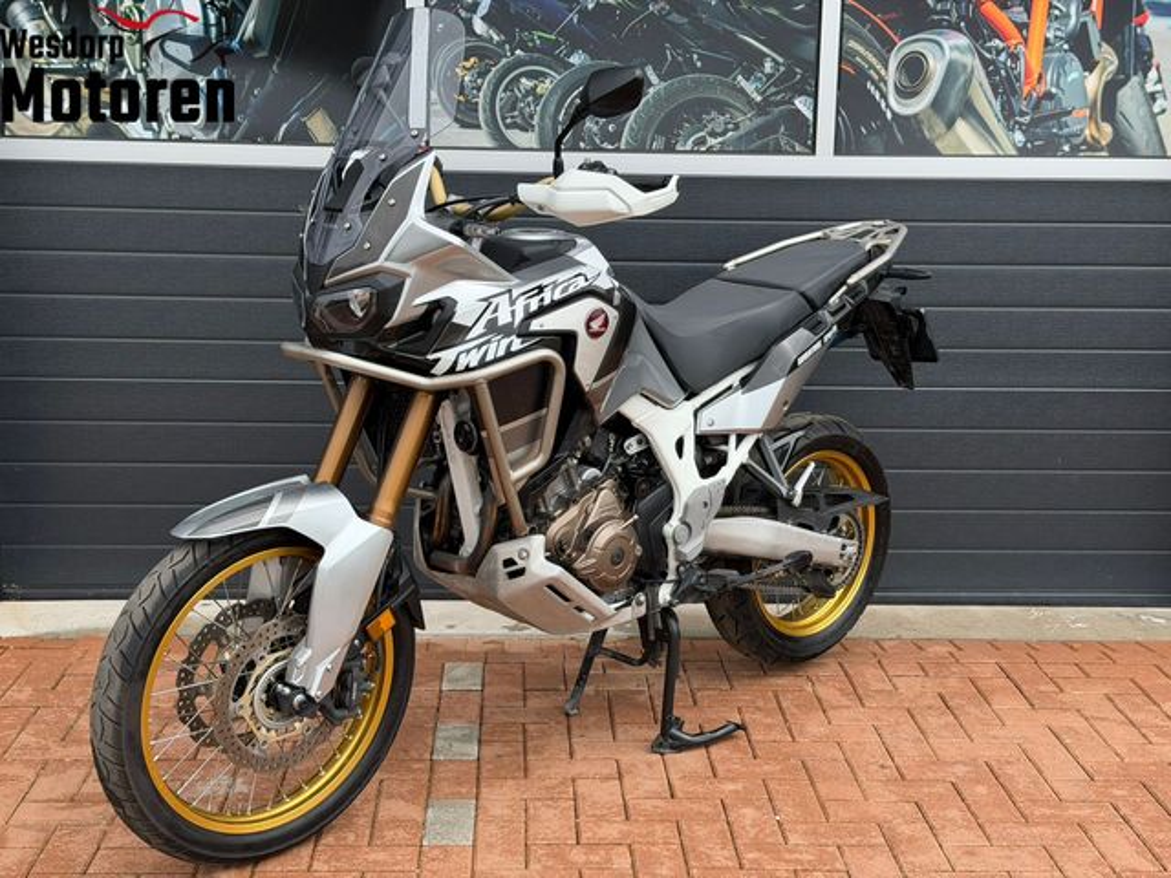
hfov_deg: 39.7
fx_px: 1624
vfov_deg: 30.3
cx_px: 586
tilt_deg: -10.7
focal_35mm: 48
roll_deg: -0.7
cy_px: 439
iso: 100
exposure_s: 1/1754
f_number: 1.78
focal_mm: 6.76
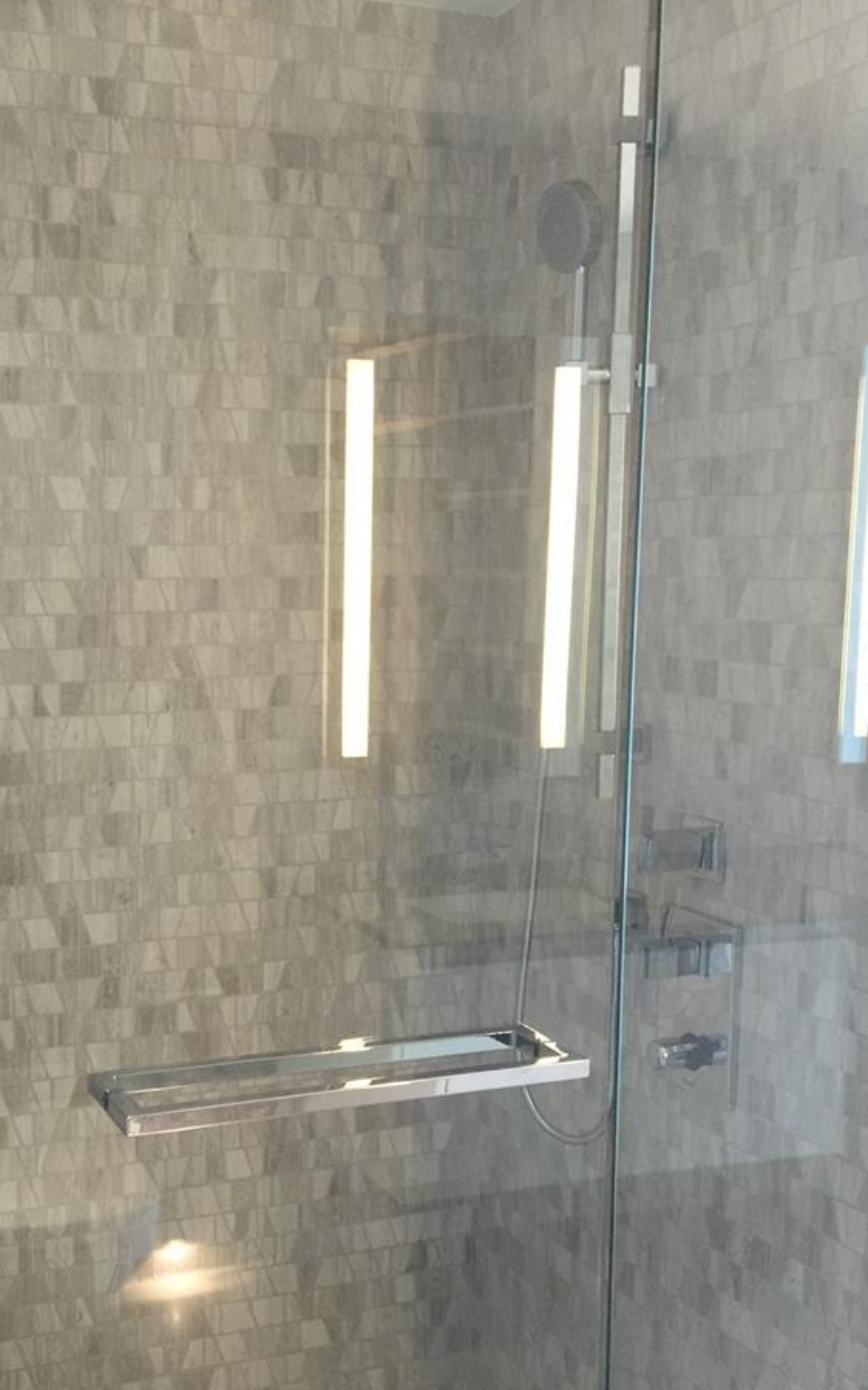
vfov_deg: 48.1
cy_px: 794
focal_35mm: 41
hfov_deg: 30.6
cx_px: 199
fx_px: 1553
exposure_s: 1/15
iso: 100
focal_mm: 4.15
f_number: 2.2
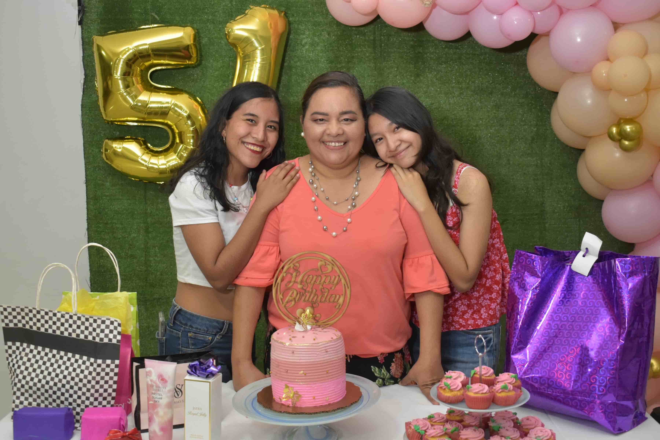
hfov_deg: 47.9
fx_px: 742
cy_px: 220
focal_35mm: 40
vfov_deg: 33.0
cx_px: 330
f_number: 5
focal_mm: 27
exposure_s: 1/50
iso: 1600
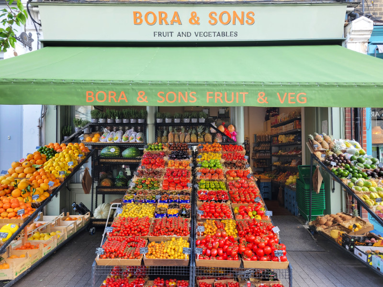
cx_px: 192
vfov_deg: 53.1
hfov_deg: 67.3
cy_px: 144
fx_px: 288
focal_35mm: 26
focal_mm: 5.4
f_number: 1.8
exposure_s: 1/120
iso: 50
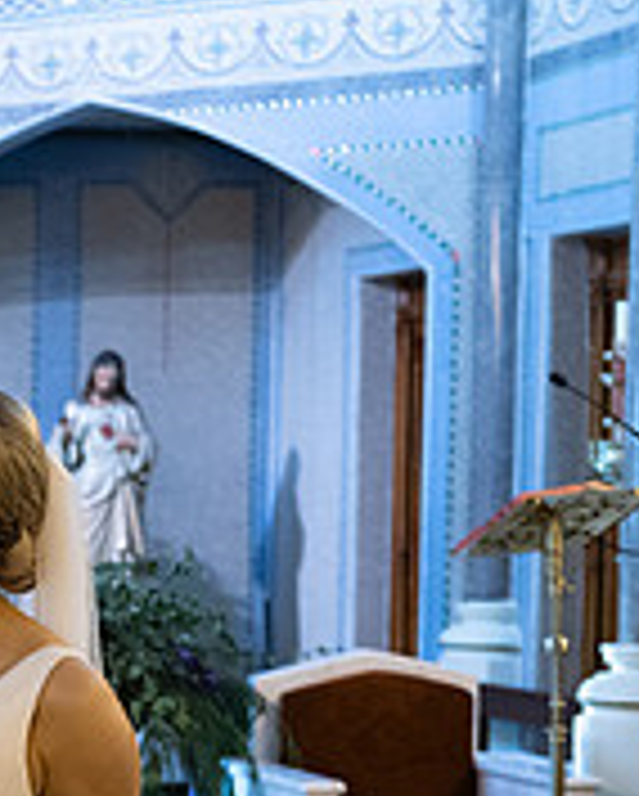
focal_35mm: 135
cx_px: -369
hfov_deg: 11.0
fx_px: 3186
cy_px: 785
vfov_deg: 14.0
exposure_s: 1/160
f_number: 3.5
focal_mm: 44
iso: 1250
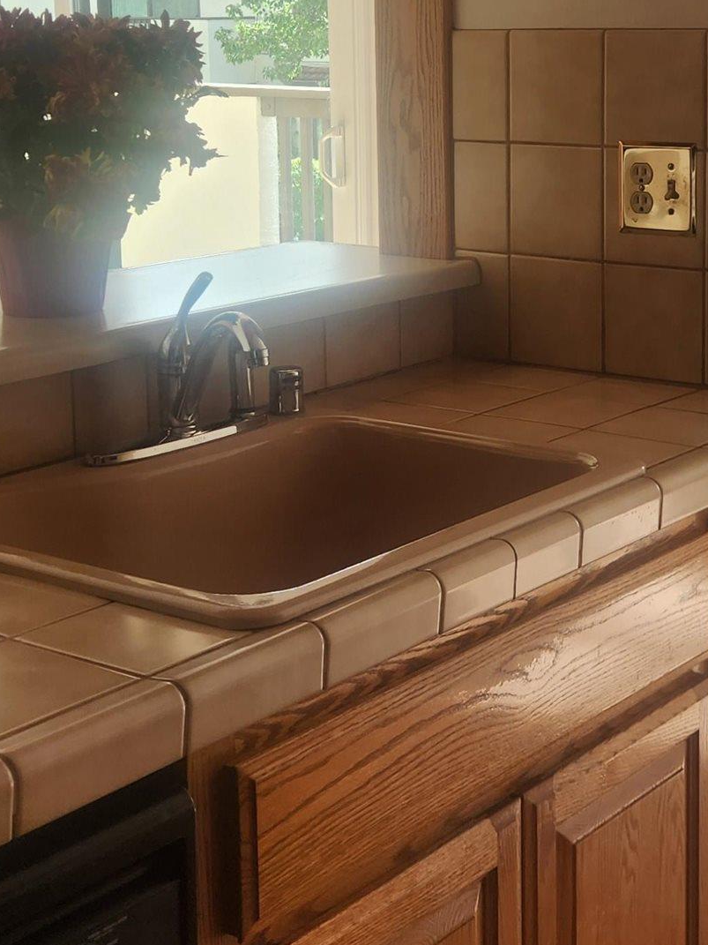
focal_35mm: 66
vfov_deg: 29.1
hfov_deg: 22.0
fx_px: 1800
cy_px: 295
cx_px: 532
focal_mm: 5.4
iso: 40
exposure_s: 1/180
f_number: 1.8
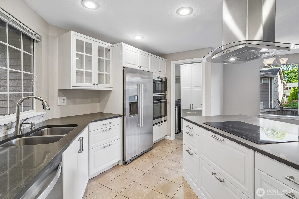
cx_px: 150
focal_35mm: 16
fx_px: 133
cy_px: 100
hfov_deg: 96.7
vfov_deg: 73.7
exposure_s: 1/25
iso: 1600
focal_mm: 16
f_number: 8
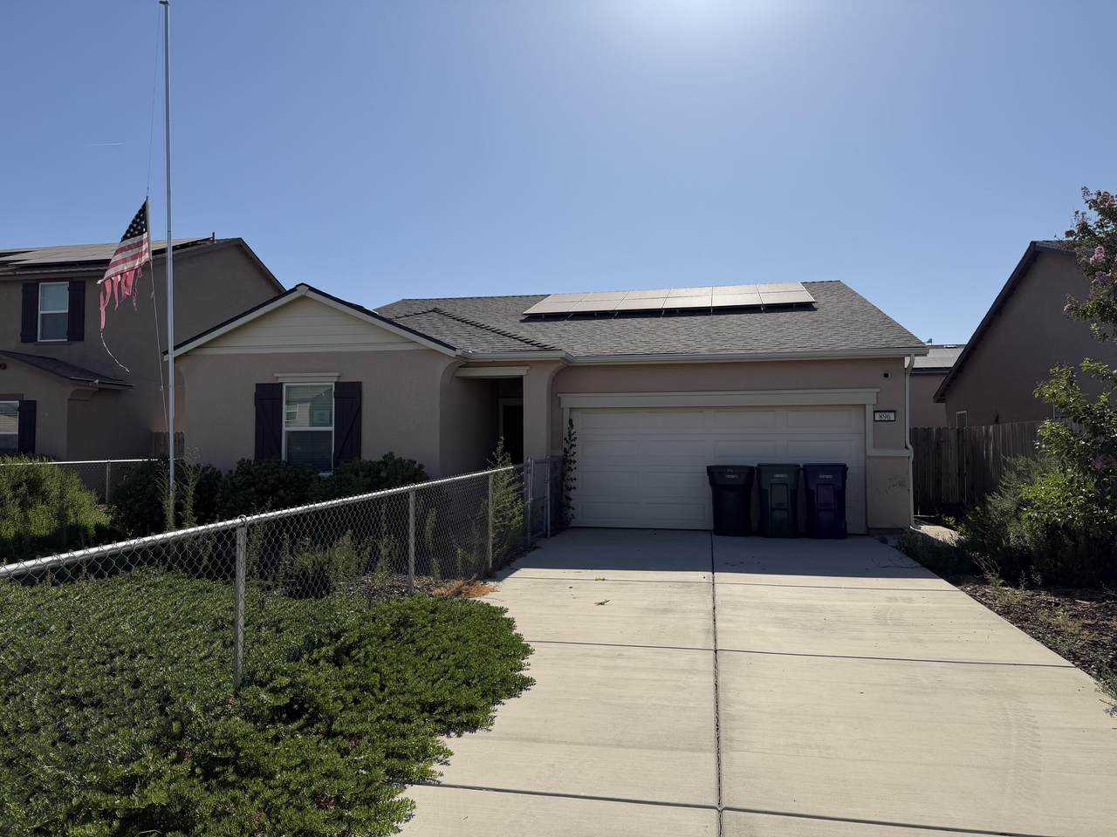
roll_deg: +0.7
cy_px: 418
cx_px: 558
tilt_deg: +2.5
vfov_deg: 56.8
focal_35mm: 24
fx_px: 774
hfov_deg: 71.6
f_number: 1.78
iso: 80
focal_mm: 6.76
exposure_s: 1/8130
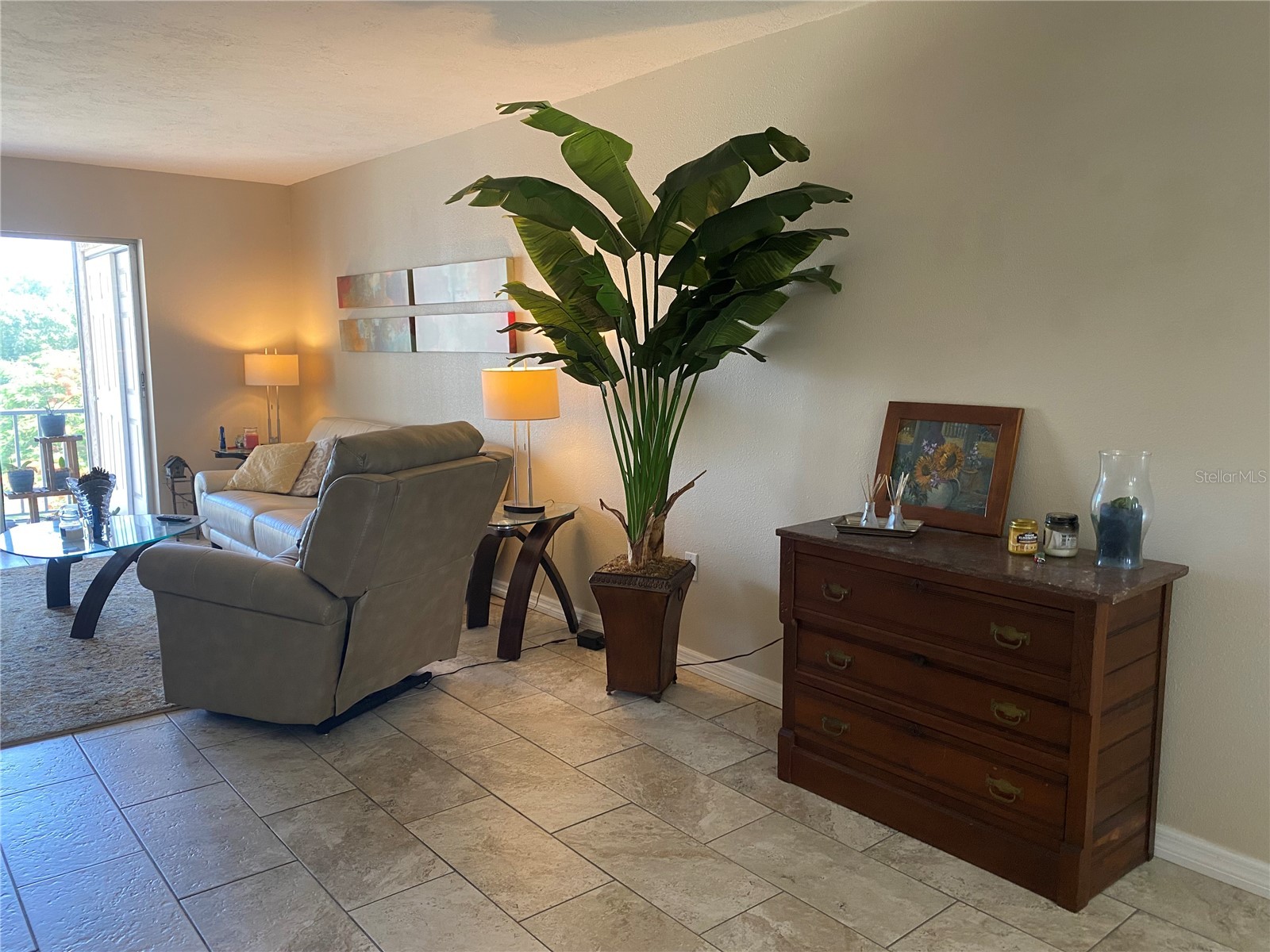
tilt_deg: -7.5
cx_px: 635
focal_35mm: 26
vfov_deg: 53.1
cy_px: 476
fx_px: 954
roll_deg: -1.0
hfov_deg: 67.3
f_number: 1.8
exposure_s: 1/60
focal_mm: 4.25
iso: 125
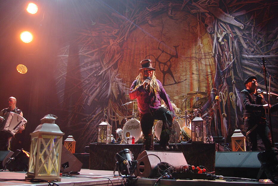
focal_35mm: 34
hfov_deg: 55.7
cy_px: 93
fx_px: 263
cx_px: 139
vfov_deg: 39.0
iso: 800
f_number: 4
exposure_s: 1/60
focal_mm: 23
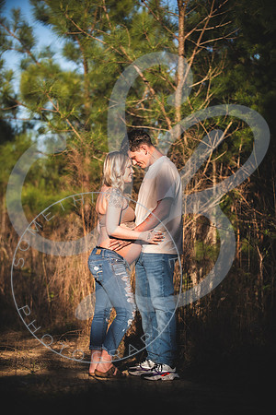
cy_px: 208
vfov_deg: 19.5
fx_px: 1207
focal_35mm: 105
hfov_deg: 13.0
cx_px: 138
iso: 100
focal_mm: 105
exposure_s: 1/1000
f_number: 2.8
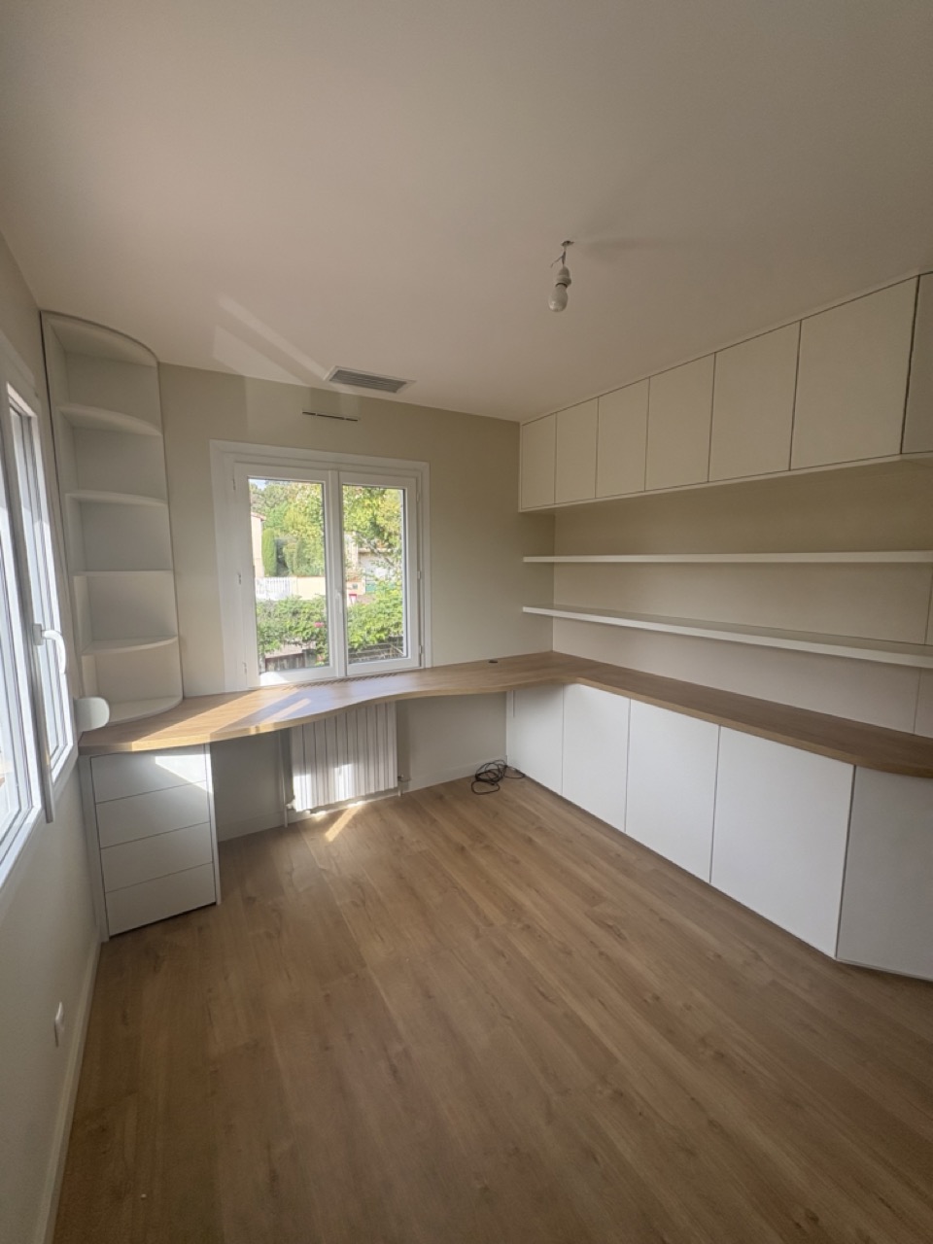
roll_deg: -0.3
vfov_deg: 102.1
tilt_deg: -7.4
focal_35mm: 14
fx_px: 503
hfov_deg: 85.7
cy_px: 622
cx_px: 466
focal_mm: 2.22
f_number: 2.2
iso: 64
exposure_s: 1/220
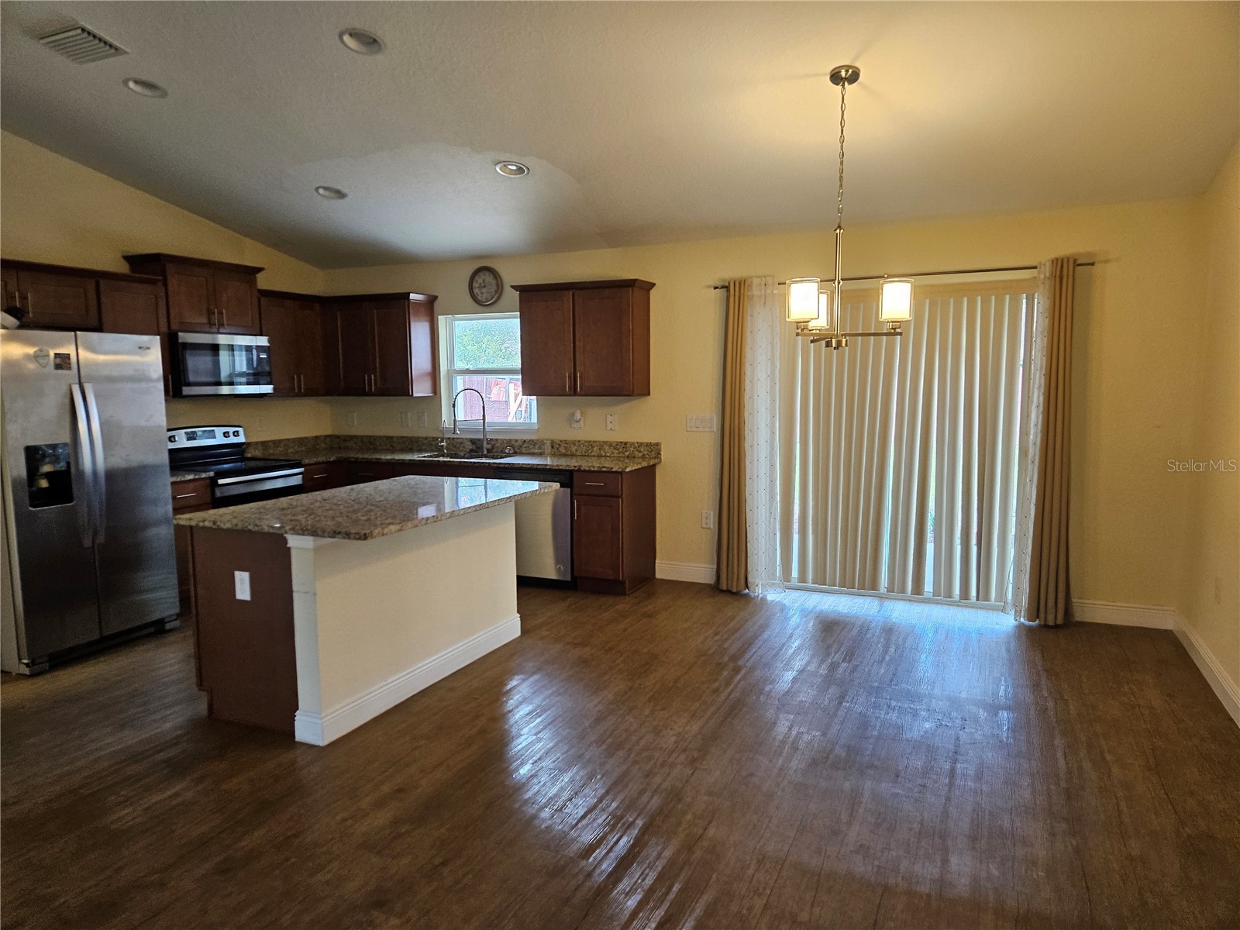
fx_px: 824
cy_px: 465
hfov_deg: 73.9
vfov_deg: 58.9
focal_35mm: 23
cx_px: 620
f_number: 1.8
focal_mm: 5.4
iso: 250
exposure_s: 1/120
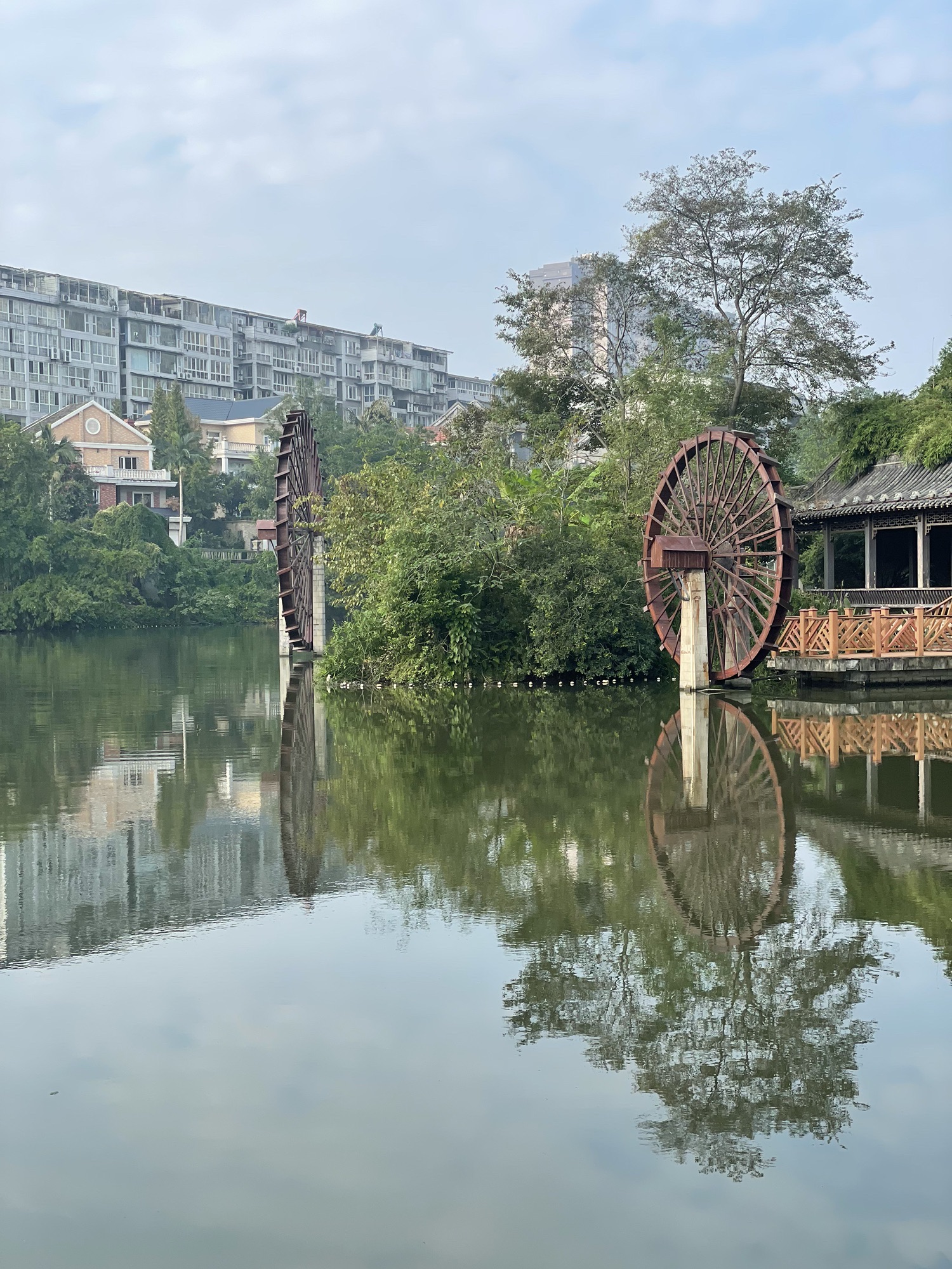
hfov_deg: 28.0
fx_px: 1907
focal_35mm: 52
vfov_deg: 36.8
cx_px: 476
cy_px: 634
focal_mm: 6
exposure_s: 1/786
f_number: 2
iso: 25
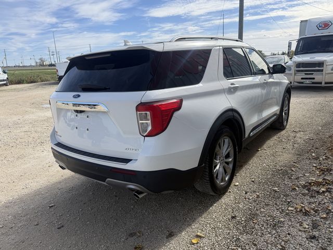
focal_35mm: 24
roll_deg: +2.5
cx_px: 166
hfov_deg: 71.6
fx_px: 231
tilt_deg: -15.0
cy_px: 125
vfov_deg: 56.8
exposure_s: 1/4167
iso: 80
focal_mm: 6.76
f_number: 1.78
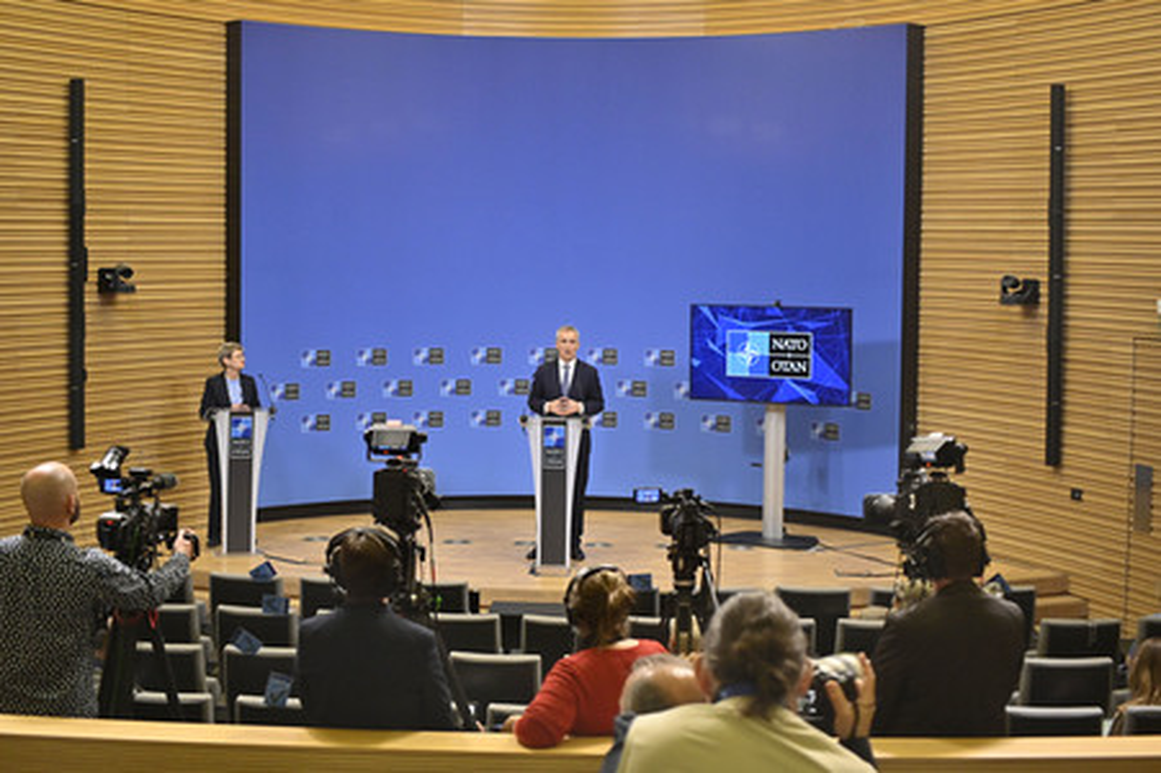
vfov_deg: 27.0
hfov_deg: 39.6
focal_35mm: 50
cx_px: 580
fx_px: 1611
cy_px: 386
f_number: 4
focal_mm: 50
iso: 3200
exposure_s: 1/320
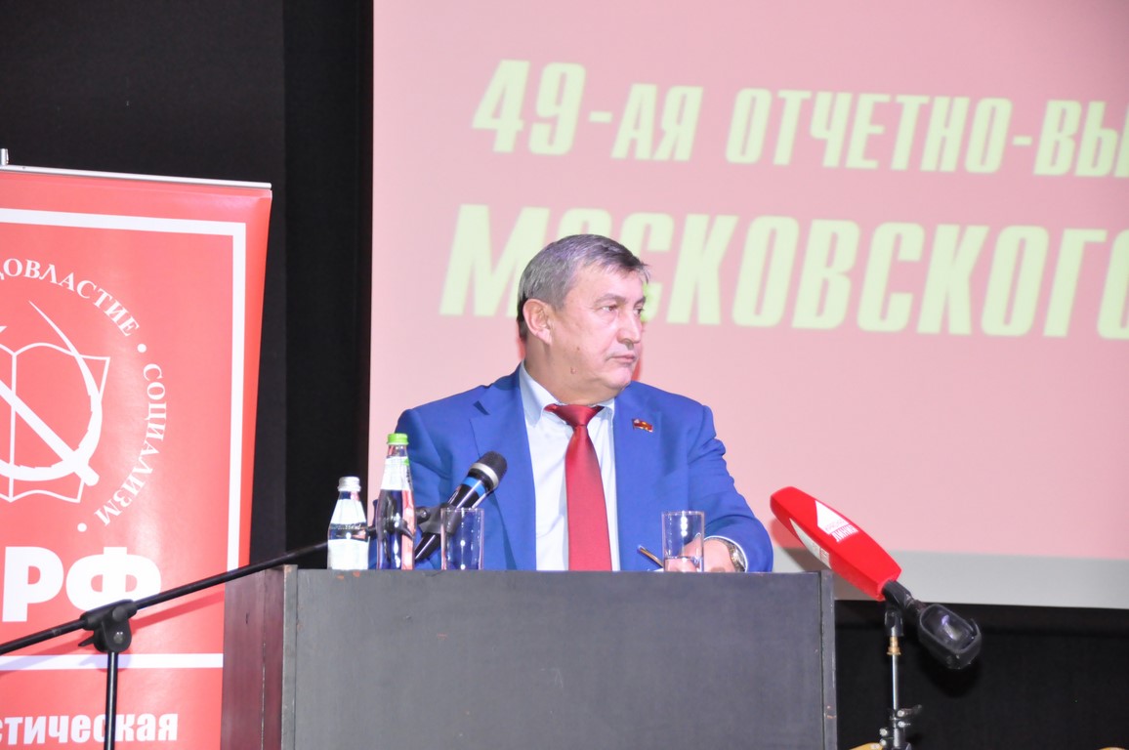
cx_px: 564
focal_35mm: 112
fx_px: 3524
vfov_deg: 12.1
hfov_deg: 18.2
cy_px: 375
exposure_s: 1/60
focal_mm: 75
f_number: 5.6
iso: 3200
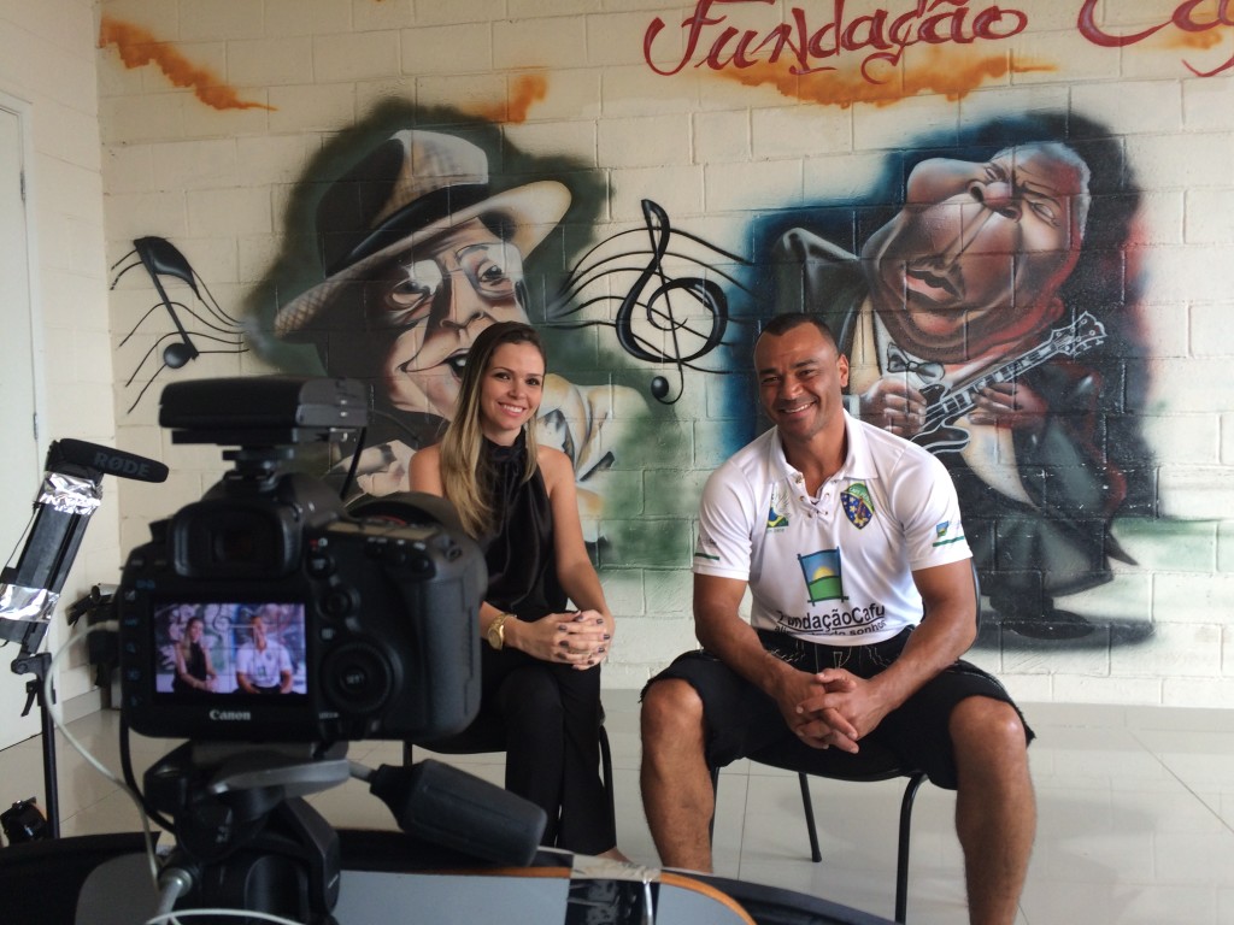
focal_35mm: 29
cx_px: 617
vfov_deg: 48.2
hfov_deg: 61.7
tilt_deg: -3.4
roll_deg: +2.5
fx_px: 1034
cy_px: 462
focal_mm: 4.15
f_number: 2.2
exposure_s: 1/120
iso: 50
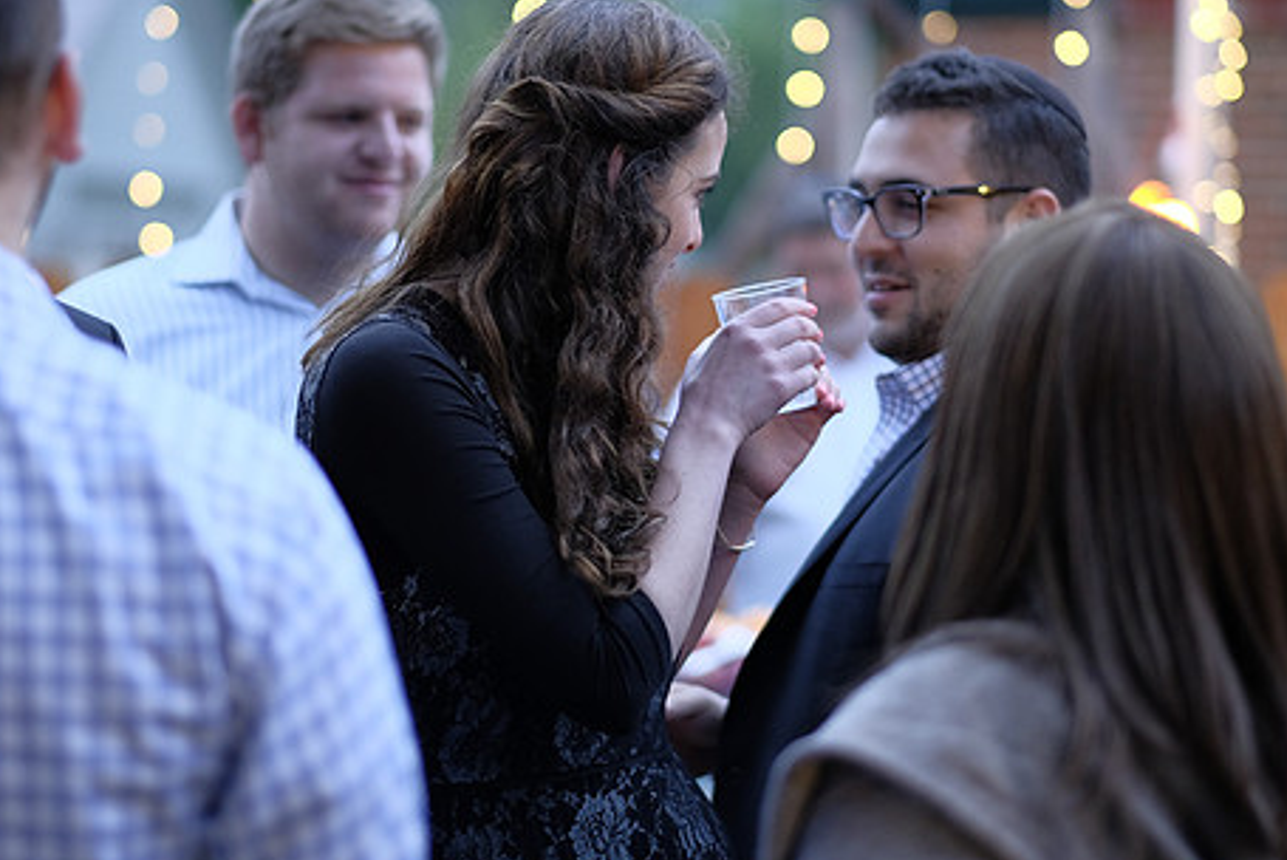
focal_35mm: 107
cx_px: 597
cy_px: 364
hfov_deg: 19.1
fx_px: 3828
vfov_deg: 12.8
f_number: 1.2
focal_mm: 56
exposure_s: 1/160
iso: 800
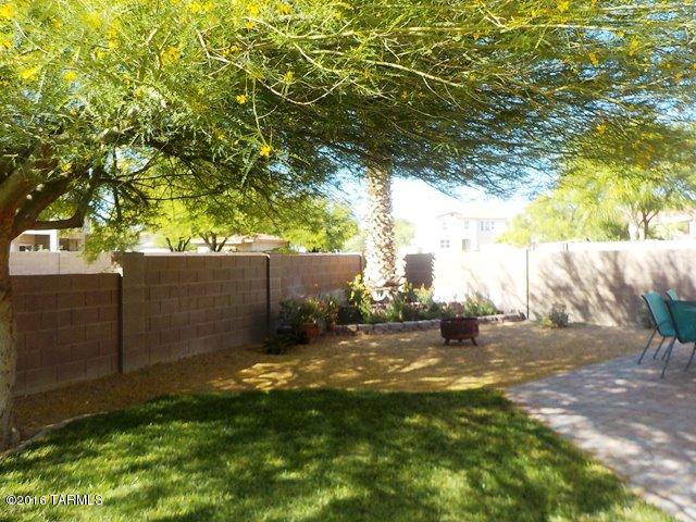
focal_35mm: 30
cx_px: 348
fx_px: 603
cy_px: 261
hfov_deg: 60.0
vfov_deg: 46.8
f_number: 3.3
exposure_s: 1/250
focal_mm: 4.1
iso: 125
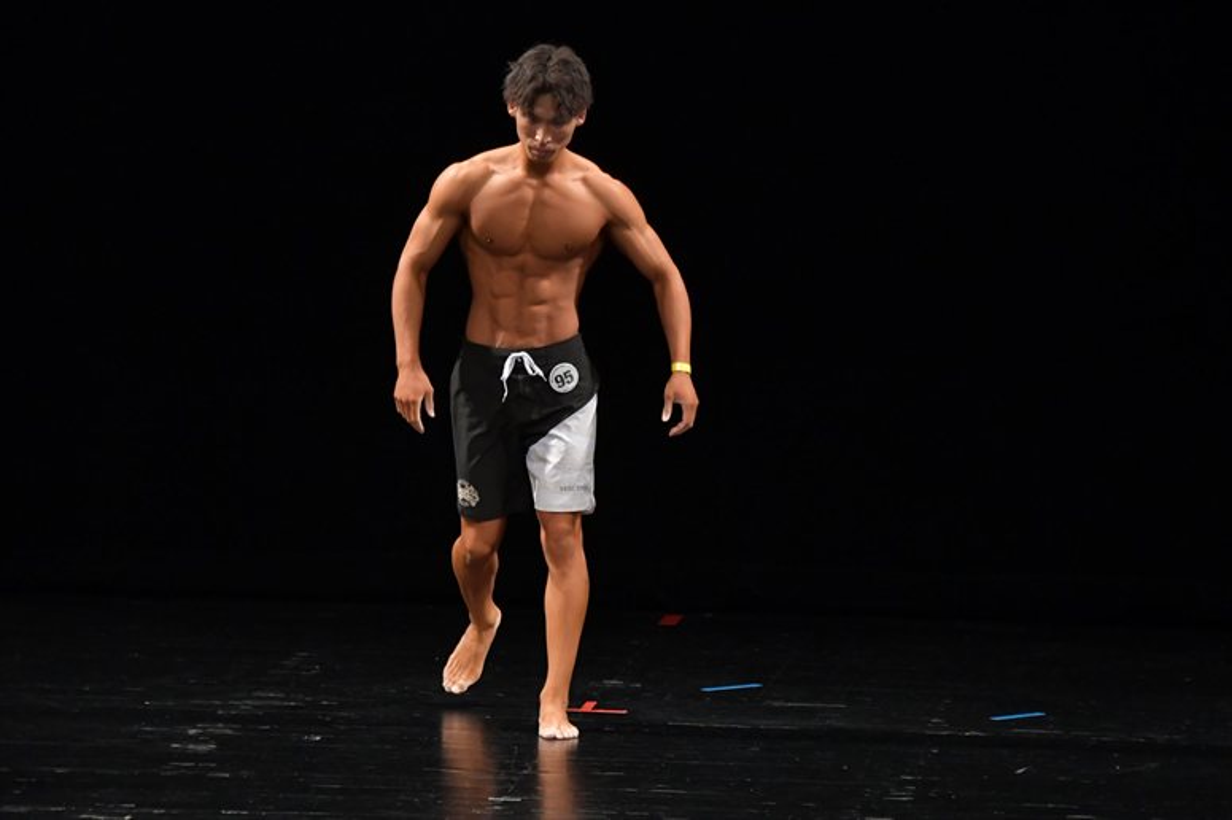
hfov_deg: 6.9
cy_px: 410
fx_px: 10262
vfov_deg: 4.6
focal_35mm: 300
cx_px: 616
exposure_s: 1/400
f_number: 5.6
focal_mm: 200
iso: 3200
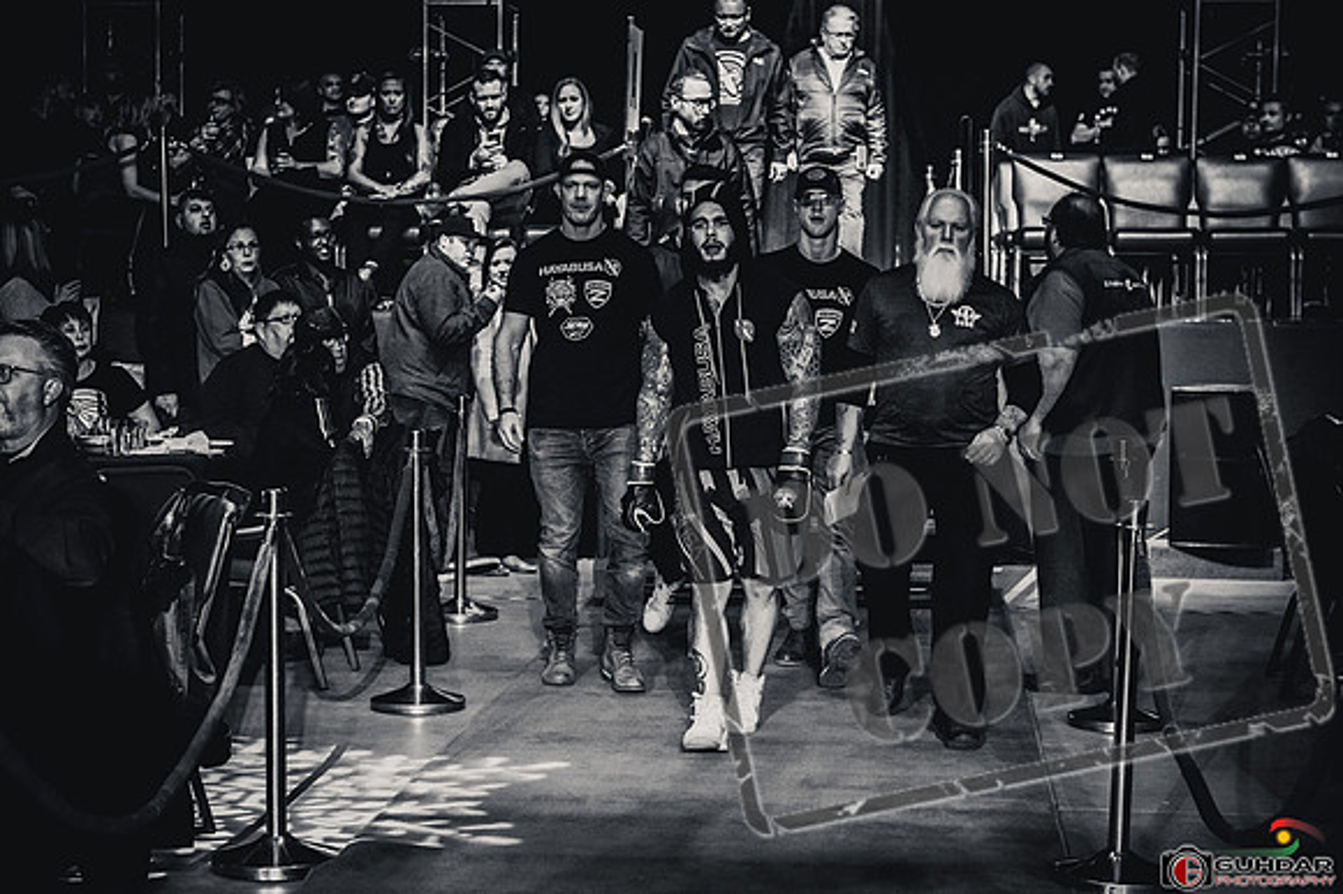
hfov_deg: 27.2
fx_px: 2781
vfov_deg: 18.3
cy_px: 448
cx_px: 647
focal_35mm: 75
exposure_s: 1/160
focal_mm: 70
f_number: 4.5
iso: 1600
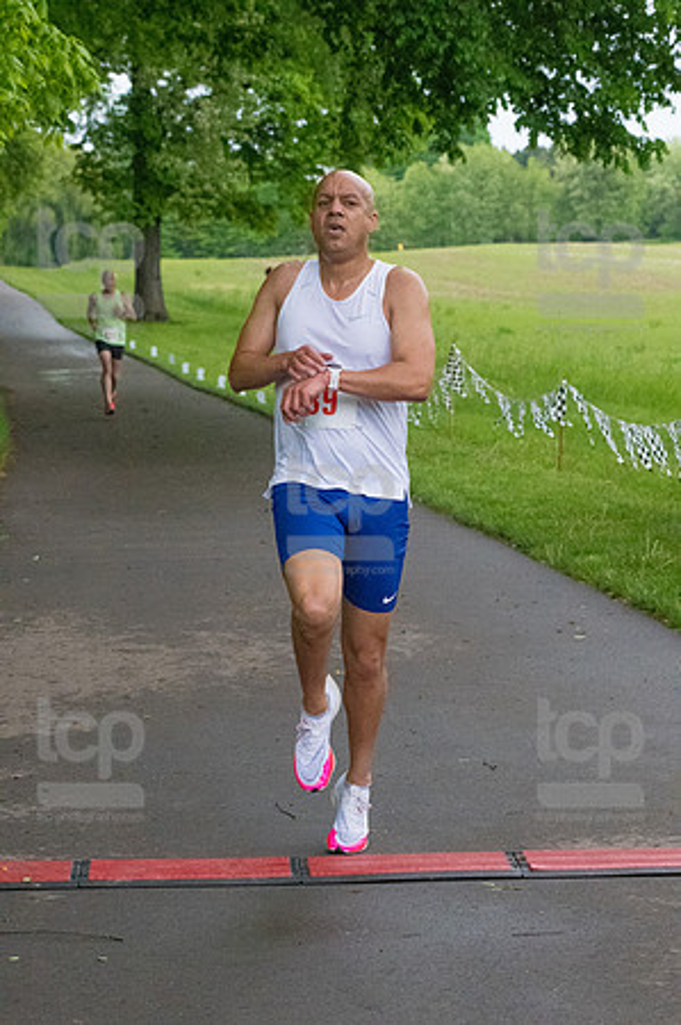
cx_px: 340
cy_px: 512
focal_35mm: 120
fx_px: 3413
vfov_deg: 17.1
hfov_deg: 11.4
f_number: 5.6
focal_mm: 80
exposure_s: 1/1250
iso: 6400
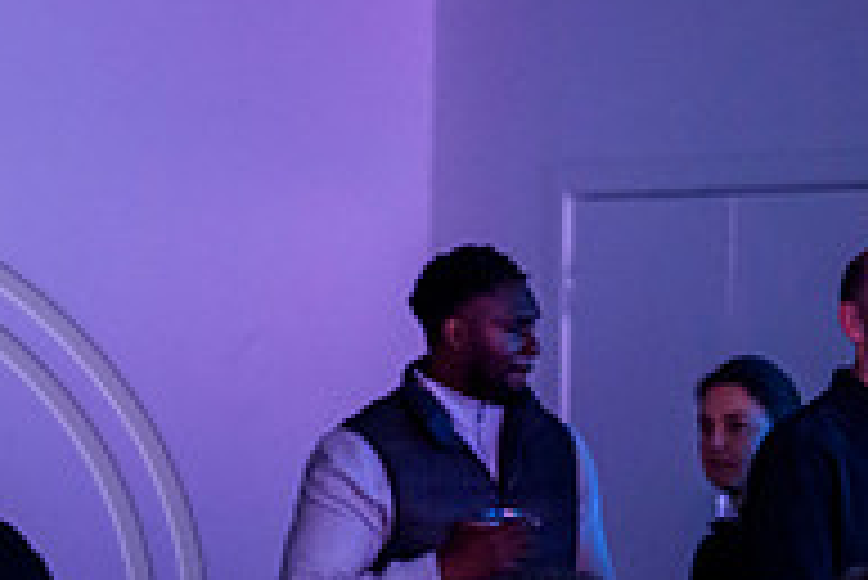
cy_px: 645
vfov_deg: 3.7
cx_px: -256
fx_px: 9048
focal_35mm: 375
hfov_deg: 5.5
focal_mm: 125
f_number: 2.8
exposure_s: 1/250
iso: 6400
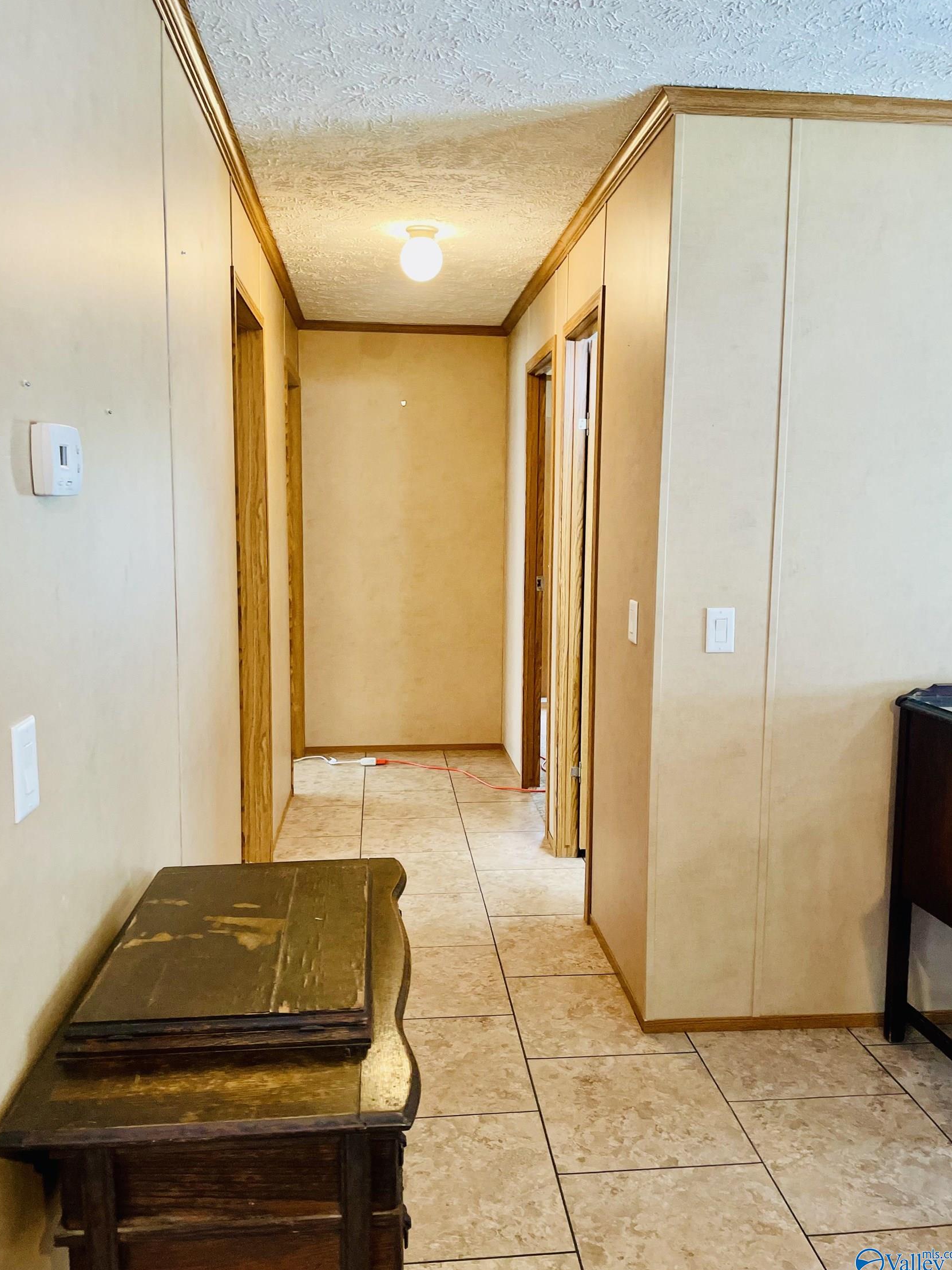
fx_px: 990
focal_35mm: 27
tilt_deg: -6.4
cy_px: 628
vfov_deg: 65.3
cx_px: 472
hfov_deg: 51.3
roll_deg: -1.8
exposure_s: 1/60
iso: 250
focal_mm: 4.2
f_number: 1.6
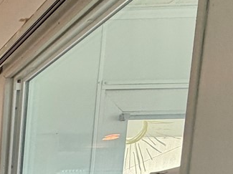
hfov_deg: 18.7
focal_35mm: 69
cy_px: 319
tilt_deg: -8.2
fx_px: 464
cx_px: -227
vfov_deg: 17.2
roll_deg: +0.6
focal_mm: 2.22
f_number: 2.2
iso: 160
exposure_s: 1/120
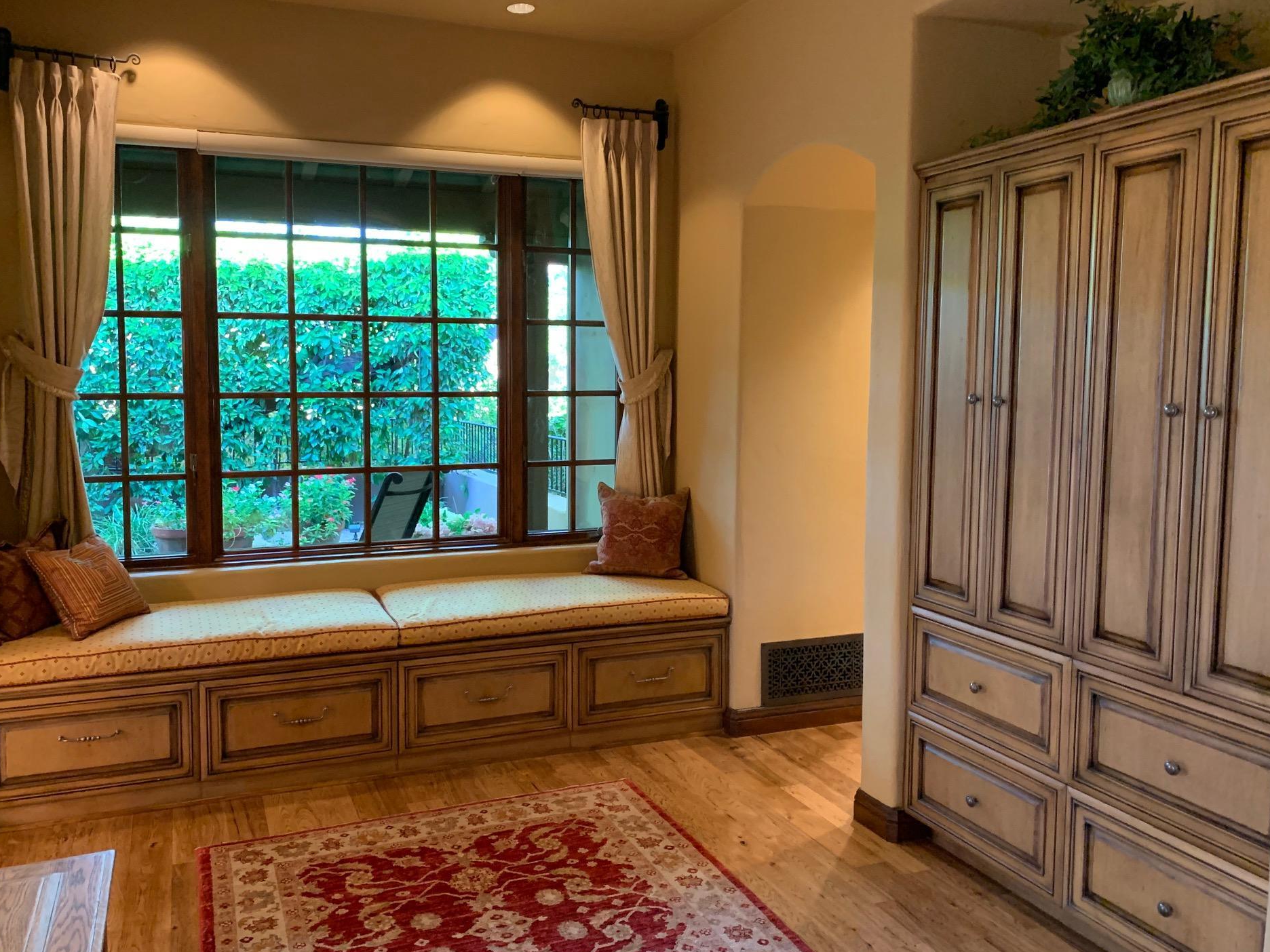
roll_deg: -0.1
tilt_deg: -5.4
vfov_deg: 49.7
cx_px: 589
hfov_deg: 63.4
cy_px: 458
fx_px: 1027
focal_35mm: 28
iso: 320
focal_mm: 4.25
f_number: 1.8
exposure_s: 1/40
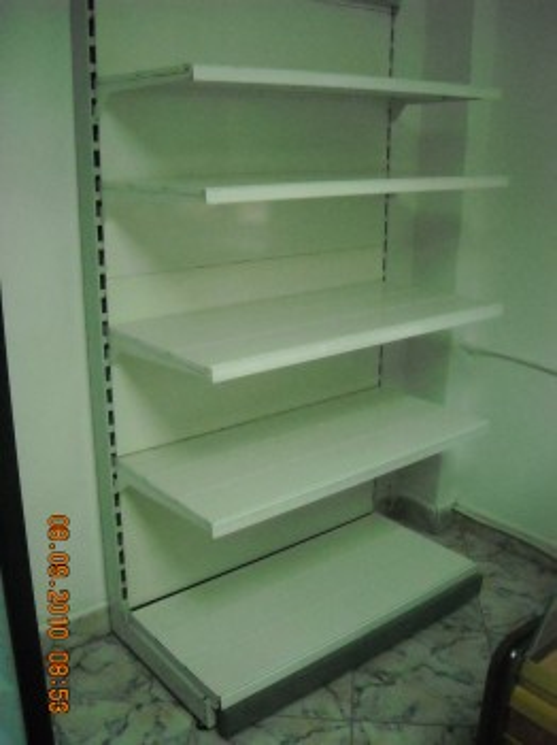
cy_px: 372
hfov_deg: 40.7
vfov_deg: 52.7
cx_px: 278
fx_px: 752
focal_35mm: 35
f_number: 2.8
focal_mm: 5.7
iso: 800
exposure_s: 1/88
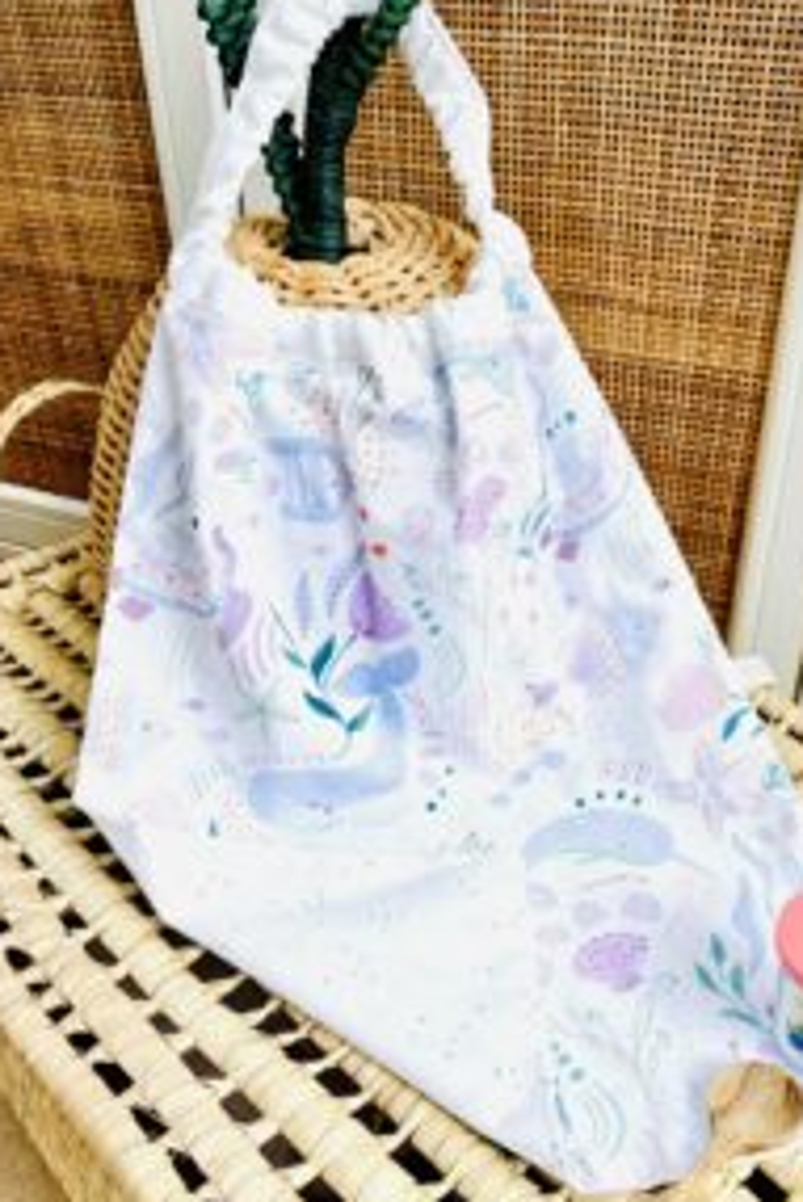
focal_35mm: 33
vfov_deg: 57.0
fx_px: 1103
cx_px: 505
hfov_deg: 39.7
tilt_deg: -37.5
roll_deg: -2.1
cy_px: 691
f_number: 1.6
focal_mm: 5.96
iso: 125
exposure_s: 1/121
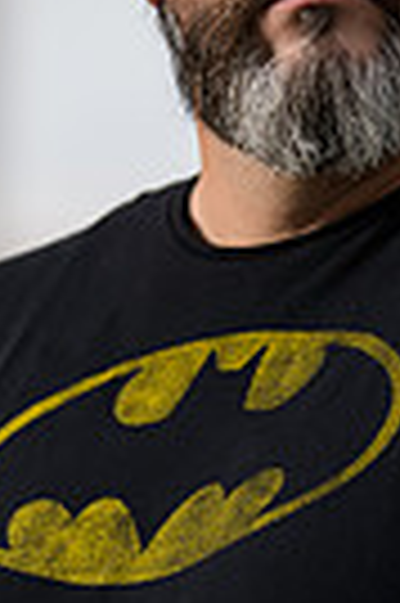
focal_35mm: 454
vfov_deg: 4.5
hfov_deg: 3.0
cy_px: 198
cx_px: 373
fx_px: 7586
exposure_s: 1/250
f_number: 2
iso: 200
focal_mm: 135
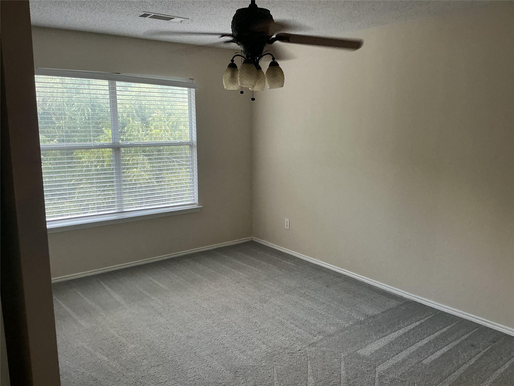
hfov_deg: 61.7
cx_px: 257
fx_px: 431
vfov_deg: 48.2
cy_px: 193
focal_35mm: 29
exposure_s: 1/60
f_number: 1.8
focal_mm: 3
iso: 100
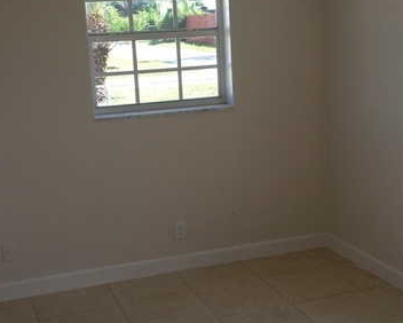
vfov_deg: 25.0
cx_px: 248
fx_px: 728
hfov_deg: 30.8
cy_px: 152
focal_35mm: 61
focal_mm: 4.13
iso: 64
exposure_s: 1/215
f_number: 2.4
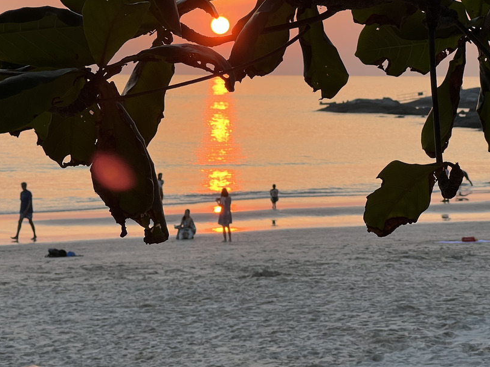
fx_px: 1613
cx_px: 158
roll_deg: -0.5
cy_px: 109
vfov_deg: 13.0
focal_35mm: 114
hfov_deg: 17.2
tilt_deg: -0.9
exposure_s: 1/175
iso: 32
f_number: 2.8
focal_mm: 9
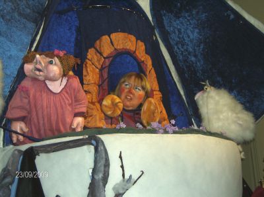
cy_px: 98
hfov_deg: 27.8
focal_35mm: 70
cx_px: 132
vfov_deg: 20.9
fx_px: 533
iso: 200
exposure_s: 1/91.3
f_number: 3.7
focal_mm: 11.6
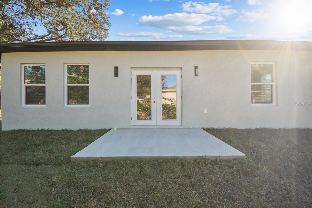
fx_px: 130
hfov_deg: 100.4
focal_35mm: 15
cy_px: 104
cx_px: 156
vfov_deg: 77.3
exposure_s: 1/60
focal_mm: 10
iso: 100
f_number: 7.1
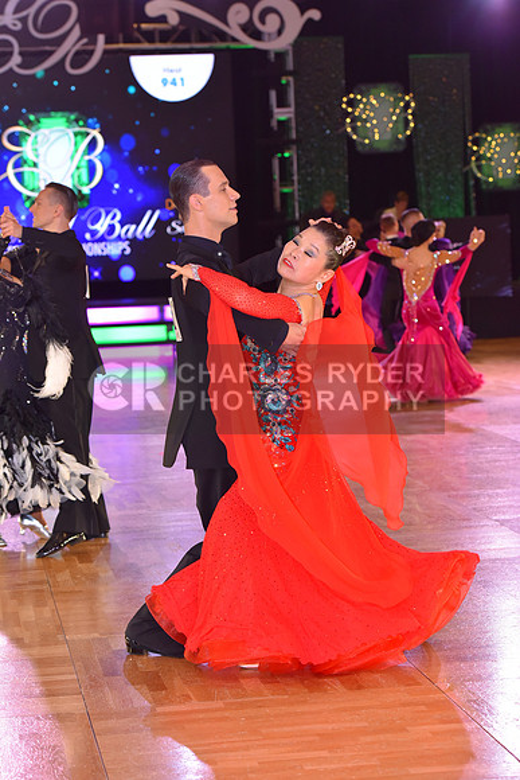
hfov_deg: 14.4
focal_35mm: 95
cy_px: 390
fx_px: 2057
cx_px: 260
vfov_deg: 21.5
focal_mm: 95
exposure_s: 1/250
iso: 2000
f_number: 4.5
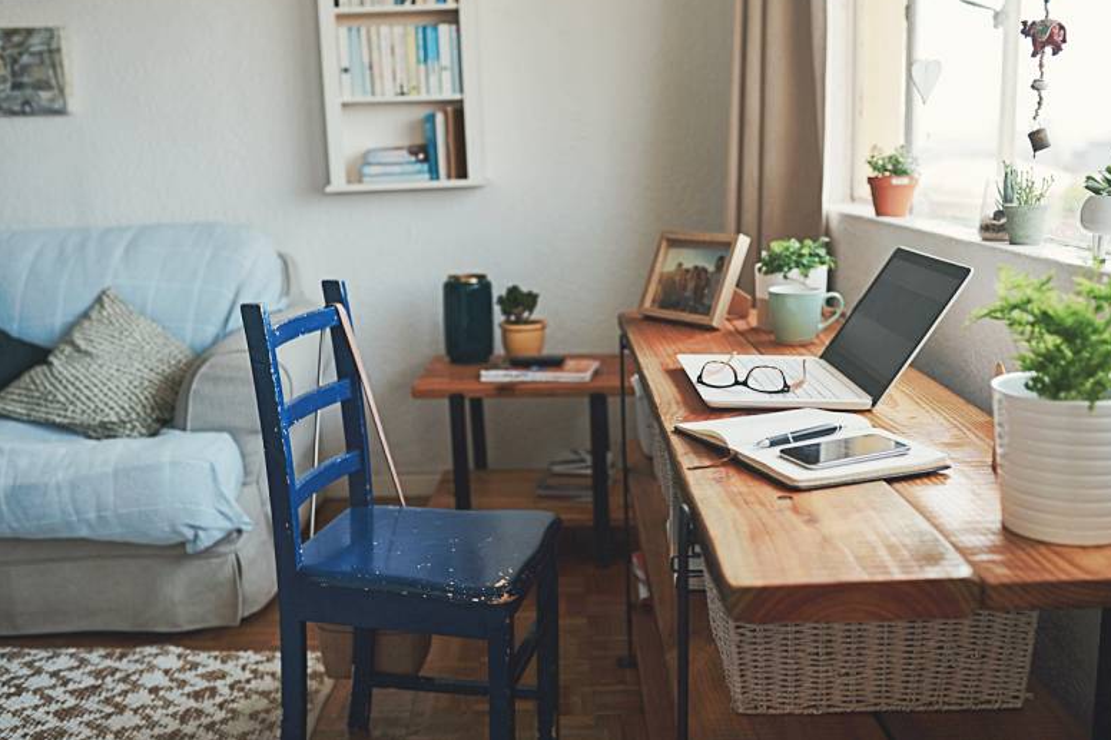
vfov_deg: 35.9
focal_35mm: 37
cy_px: 350
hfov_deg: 51.9
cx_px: 561
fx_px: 1142
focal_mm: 35
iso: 125
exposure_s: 1/320
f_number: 2.8
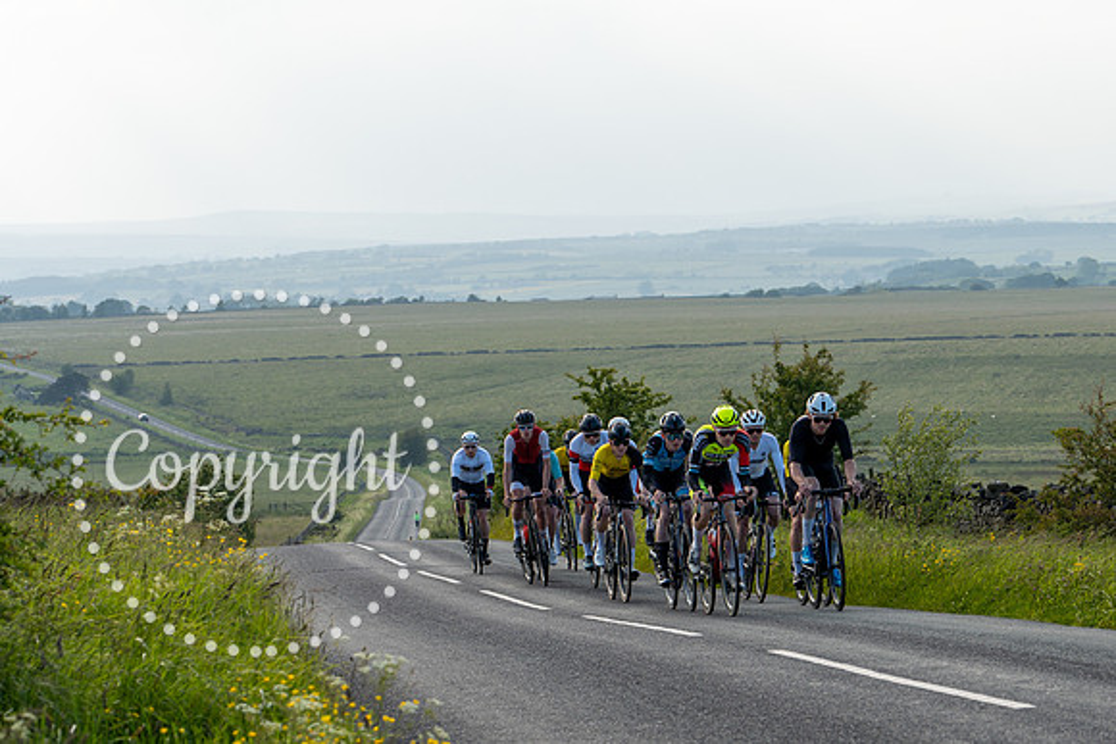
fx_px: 3906
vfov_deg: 10.9
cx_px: 817
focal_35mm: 126
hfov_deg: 16.2
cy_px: 545
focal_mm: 86
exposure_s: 1/320
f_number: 6.3
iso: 200
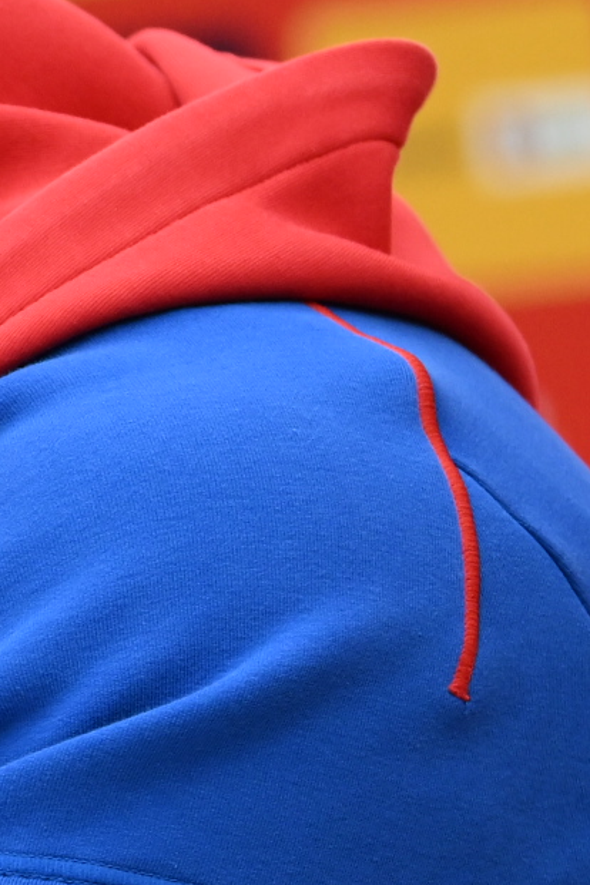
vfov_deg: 2.6
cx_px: -1362
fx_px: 19223
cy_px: 780
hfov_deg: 1.7
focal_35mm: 782
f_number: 4
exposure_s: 1/640
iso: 1000
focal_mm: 150
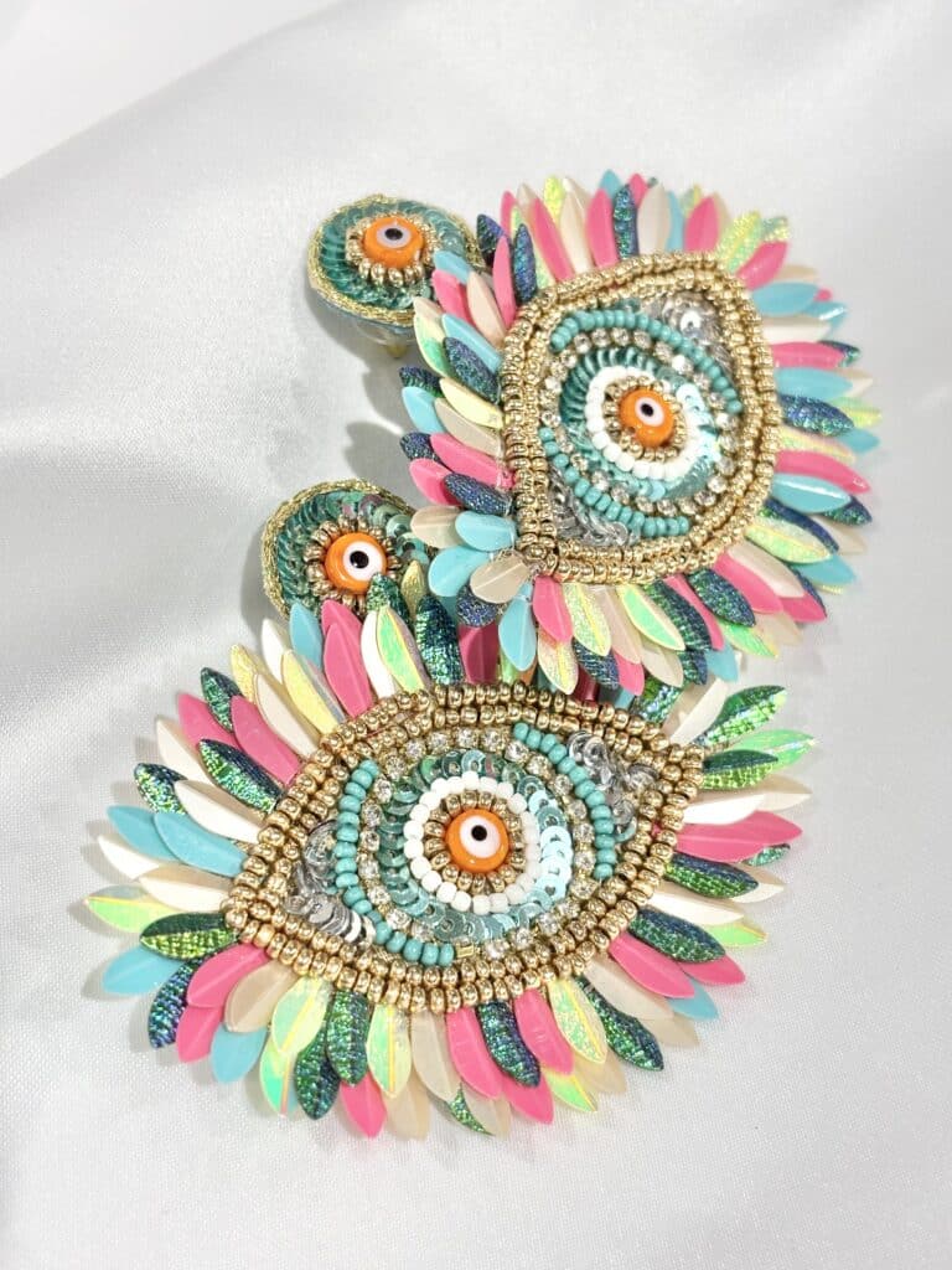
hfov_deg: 28.0
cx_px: 476
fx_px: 1907
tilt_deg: -45.8
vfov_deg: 36.8
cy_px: 635
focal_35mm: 52
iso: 25
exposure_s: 1/148
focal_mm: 5.96
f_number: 1.6
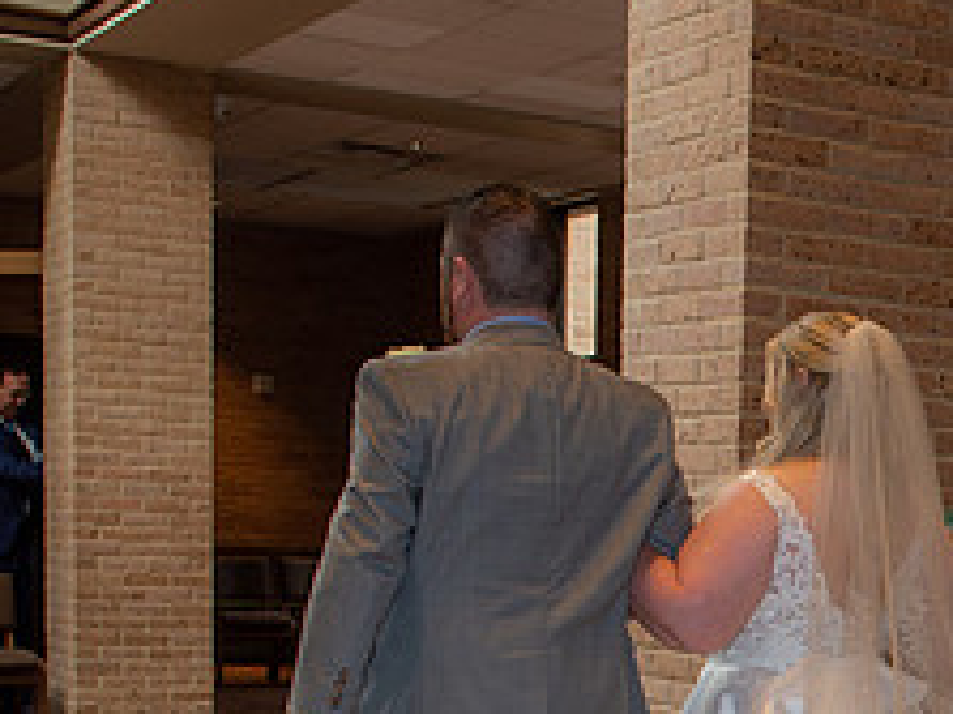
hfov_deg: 23.1
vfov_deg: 18.0
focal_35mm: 78
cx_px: 1120
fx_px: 2146
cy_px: 848
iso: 1250
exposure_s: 1/125
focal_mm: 24
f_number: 5
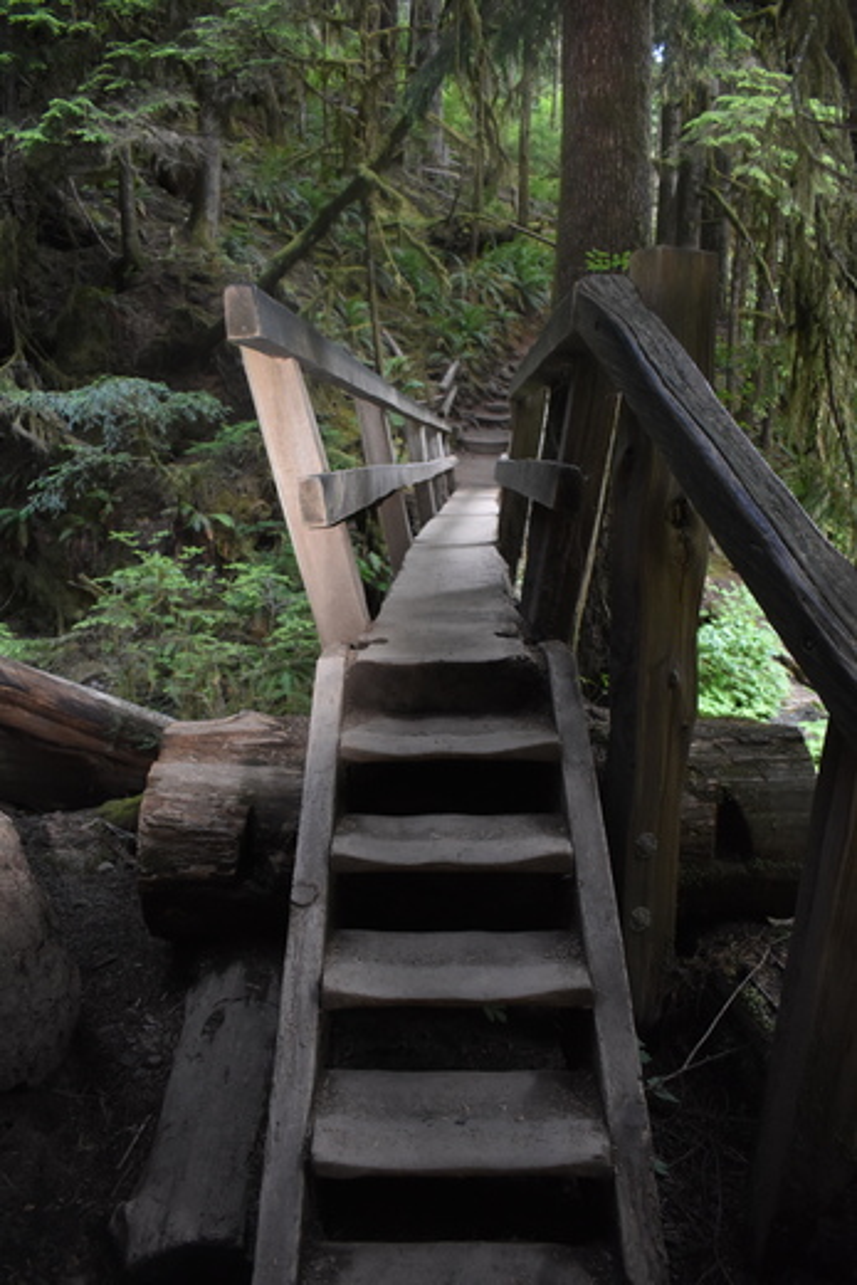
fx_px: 963
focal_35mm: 27
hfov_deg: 48.0
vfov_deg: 67.4
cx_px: 428
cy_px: 642
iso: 1600
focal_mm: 18
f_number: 3.5
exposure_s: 1/60
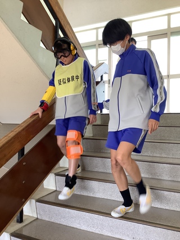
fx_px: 215
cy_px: 120
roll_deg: -0.4
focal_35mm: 31
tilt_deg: +1.1
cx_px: 90
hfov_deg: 45.4
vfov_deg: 58.4
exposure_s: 1/50
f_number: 2.4
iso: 64
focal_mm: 3.3
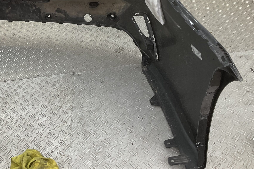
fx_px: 317
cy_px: 40
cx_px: 72
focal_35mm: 45
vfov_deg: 29.3
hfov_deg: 42.6
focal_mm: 3
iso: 25
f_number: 1.8
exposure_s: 1/120
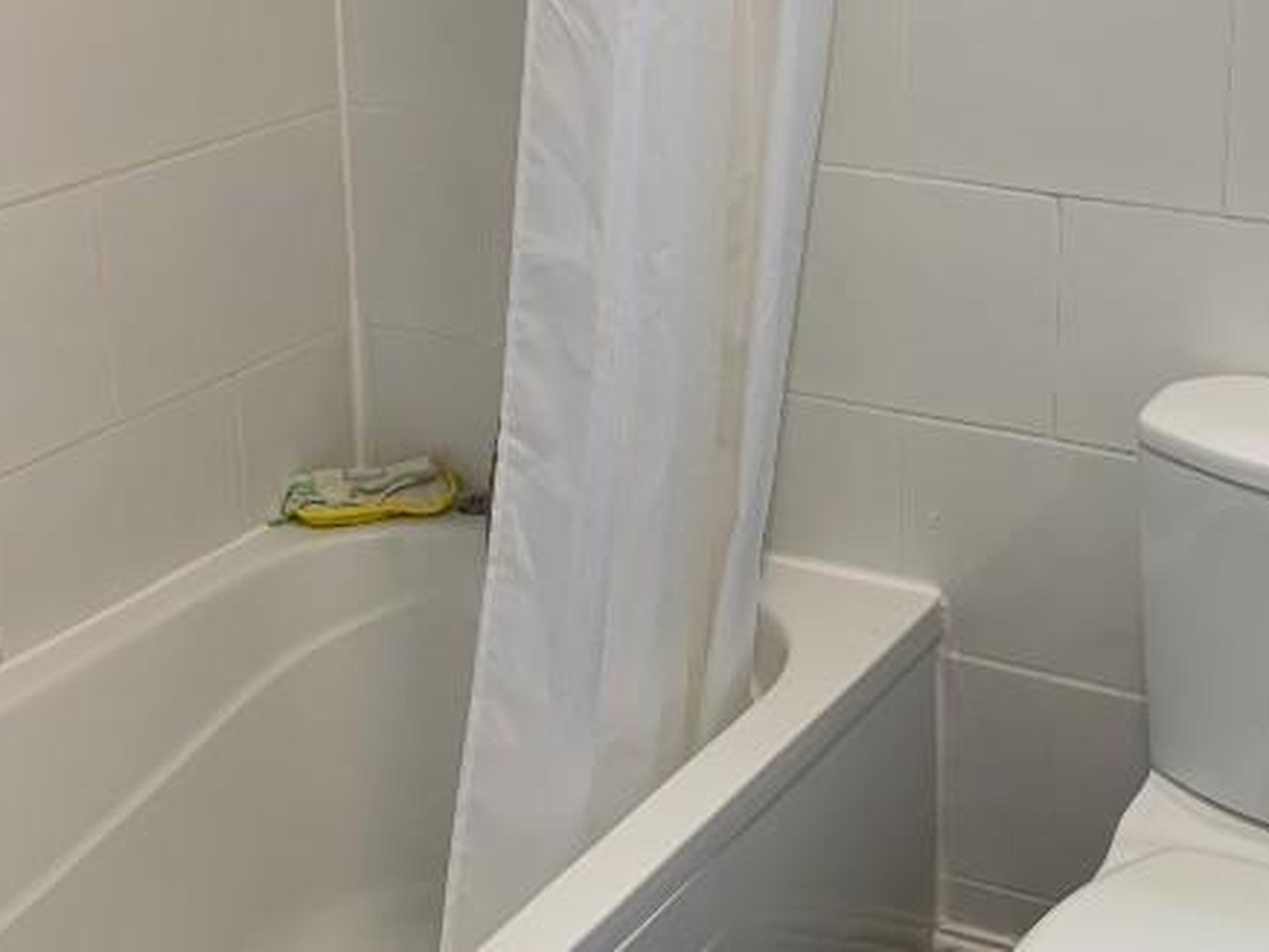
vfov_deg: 23.7
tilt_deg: -17.0
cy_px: 207
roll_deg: -0.7
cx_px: 1010
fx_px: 2236
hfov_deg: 30.9
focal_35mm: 61
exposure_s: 1/121
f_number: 1.8
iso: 64
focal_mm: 4.25
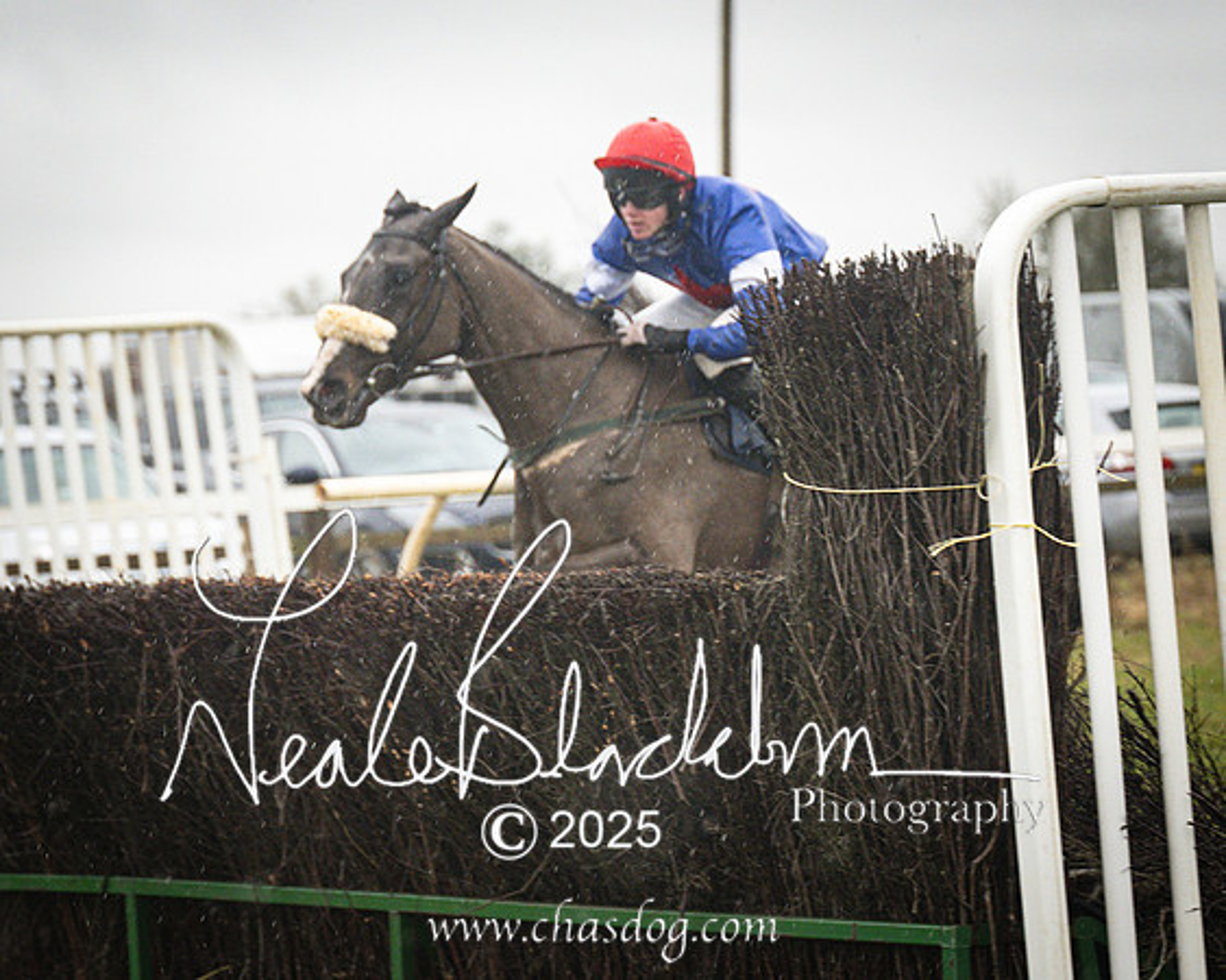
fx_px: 5690
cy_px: 402
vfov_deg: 9.8
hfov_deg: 12.3
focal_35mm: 157
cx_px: 527
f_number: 2.8
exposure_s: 1/1000
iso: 800
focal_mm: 70
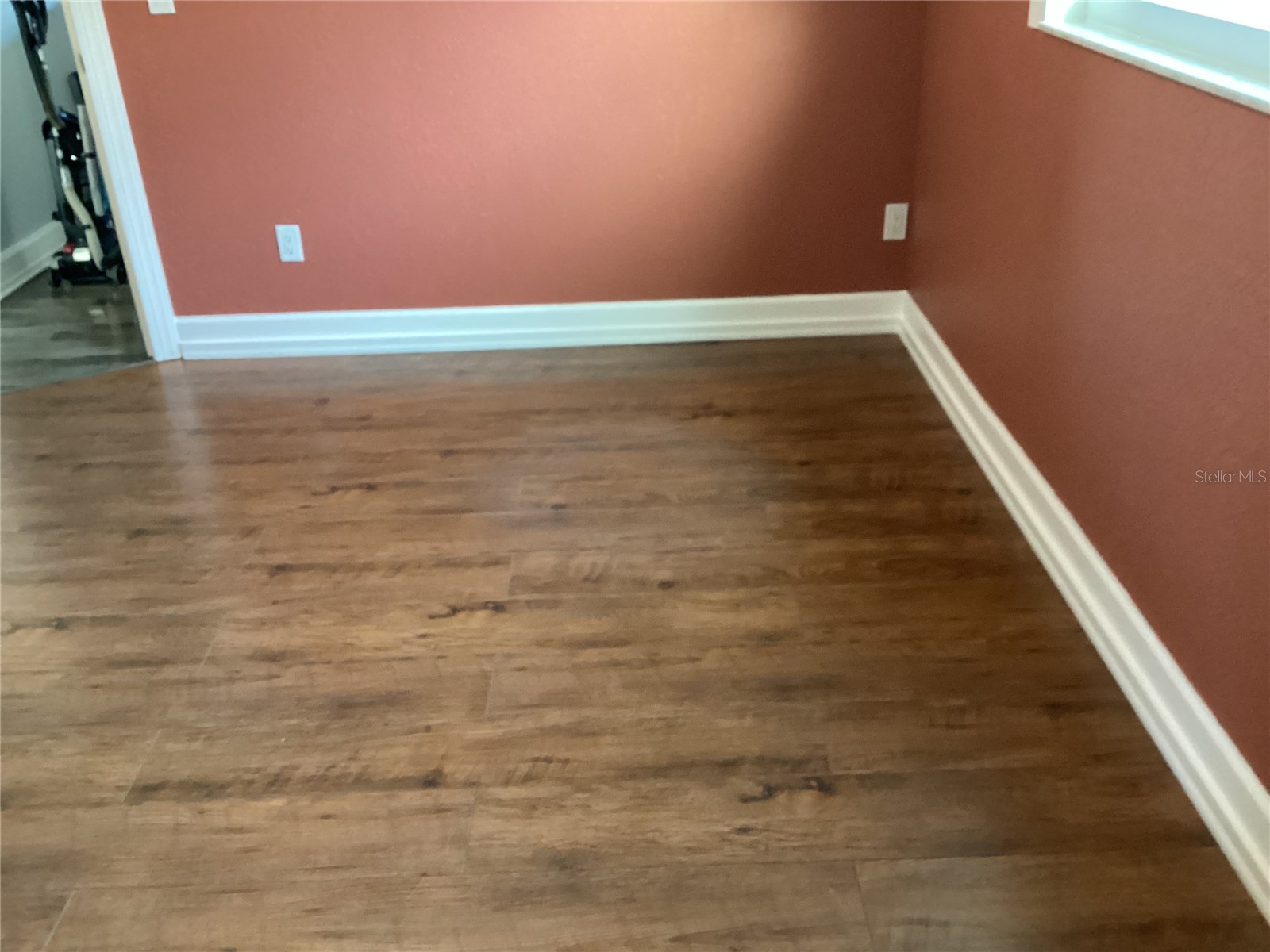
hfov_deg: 58.4
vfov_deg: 45.4
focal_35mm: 31
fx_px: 1137
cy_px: 476
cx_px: 635
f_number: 2.4
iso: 400
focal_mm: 3.3
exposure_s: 1/30
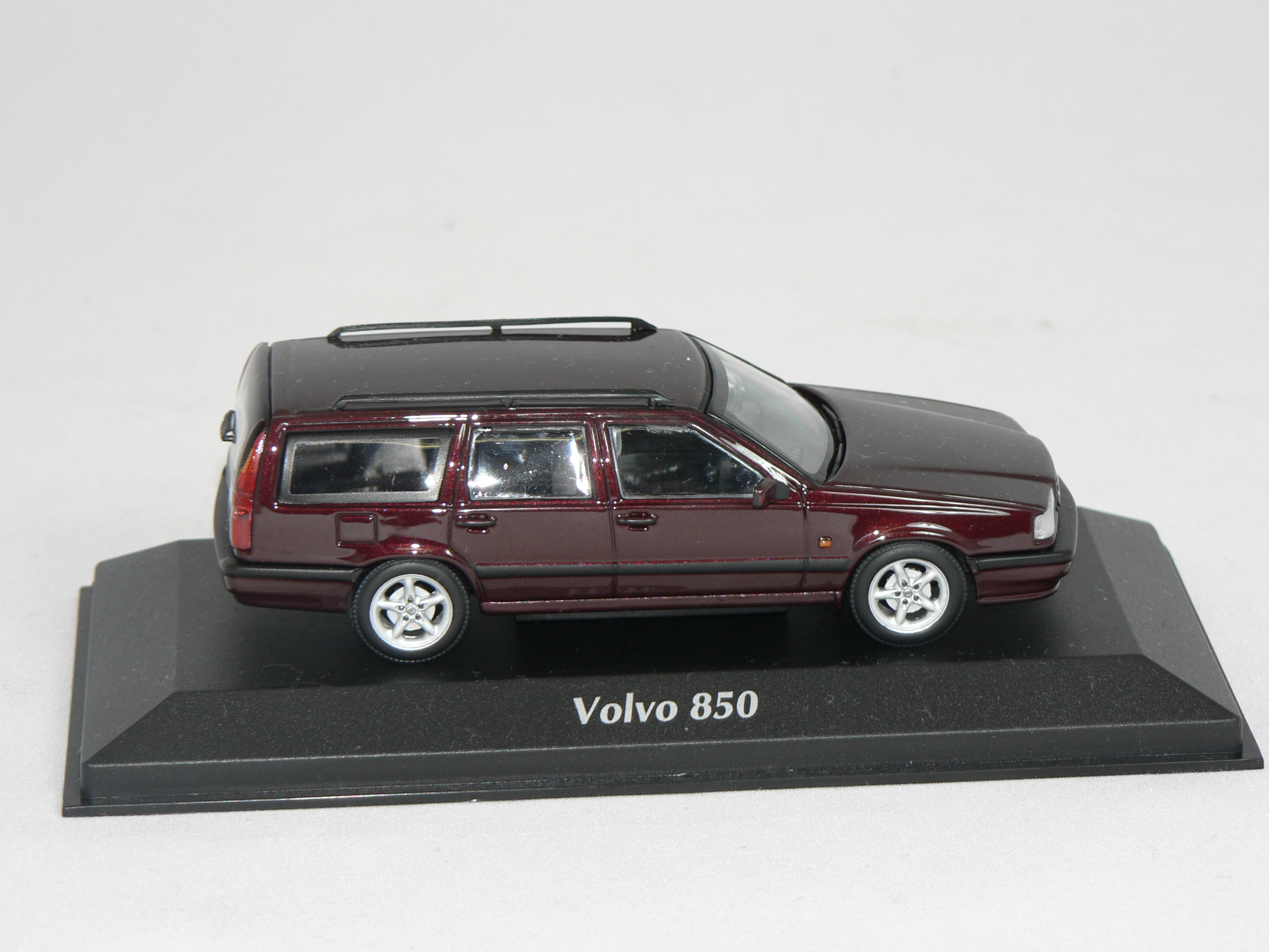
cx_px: 634
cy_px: 476
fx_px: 4766
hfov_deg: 15.2
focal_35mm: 130
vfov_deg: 11.4
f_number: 3.2
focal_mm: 21.6
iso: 80
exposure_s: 1/60
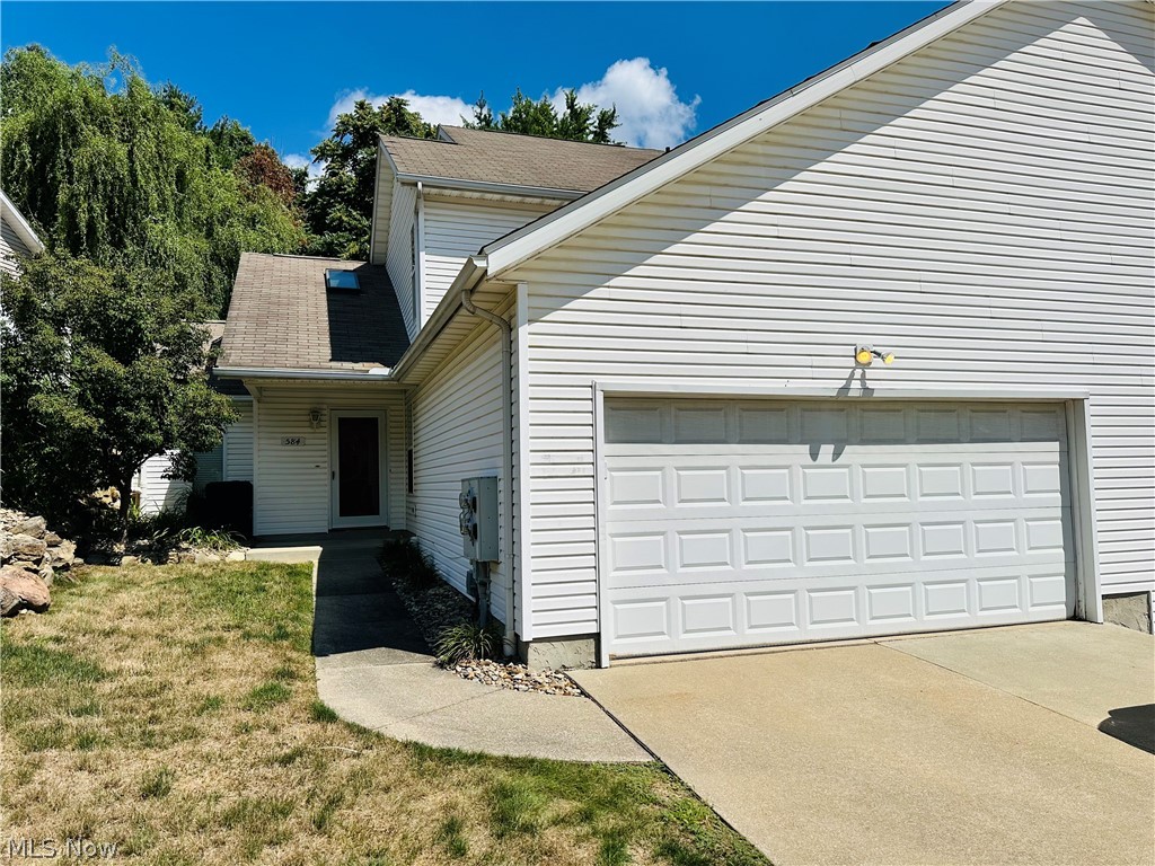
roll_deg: +1.3
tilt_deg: +3.1
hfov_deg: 71.6
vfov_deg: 56.8
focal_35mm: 24
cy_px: 433
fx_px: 801
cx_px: 578
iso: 80
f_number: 1.78
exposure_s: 1/12048
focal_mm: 6.86
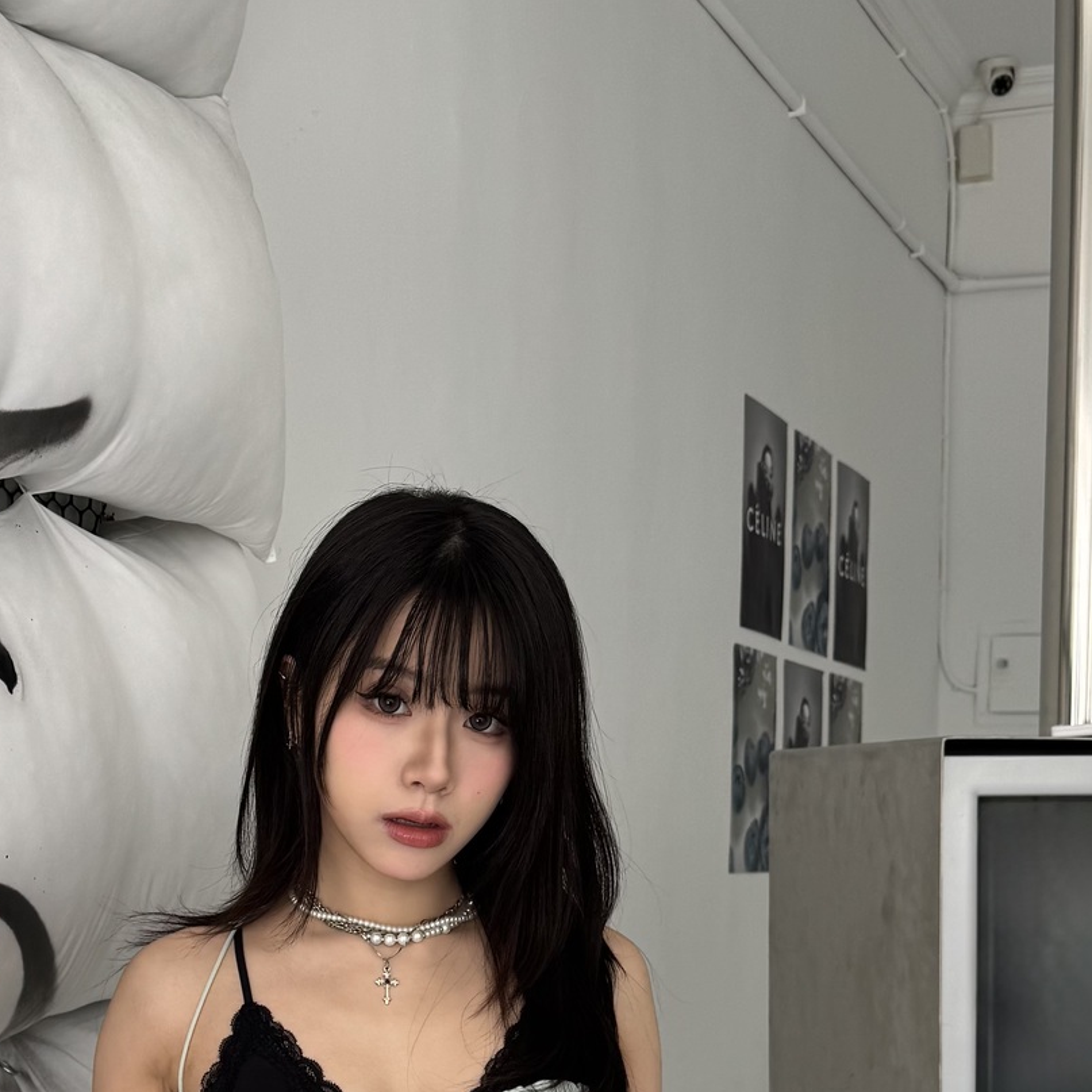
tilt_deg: -1.6
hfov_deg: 27.2
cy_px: 947
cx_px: 439
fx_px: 2248
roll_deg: -1.0
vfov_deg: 26.5
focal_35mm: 63
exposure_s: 1/136
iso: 50
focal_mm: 6.76
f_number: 1.78
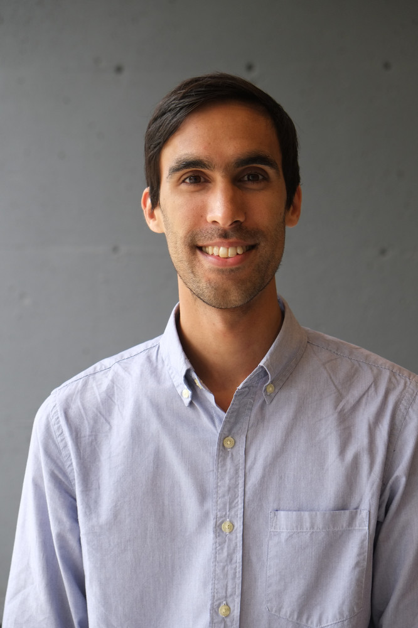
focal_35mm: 83
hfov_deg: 16.4
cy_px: 314
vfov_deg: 24.5
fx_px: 1446
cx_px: 209
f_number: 4
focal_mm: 55
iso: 400
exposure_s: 1/90
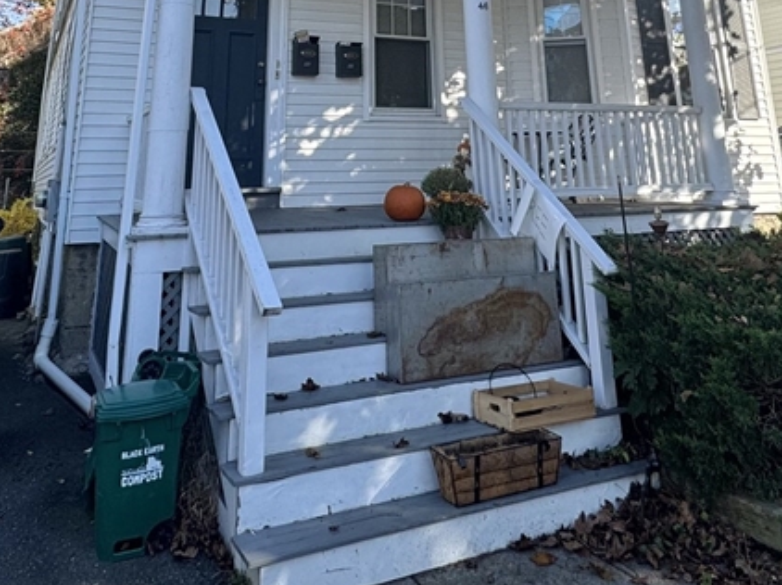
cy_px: -61
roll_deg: +1.9
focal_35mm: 34
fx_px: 768
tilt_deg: +18.3
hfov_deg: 54.0
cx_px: 404
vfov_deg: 35.6
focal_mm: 2.22
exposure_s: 1/544
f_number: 2.2
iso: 40
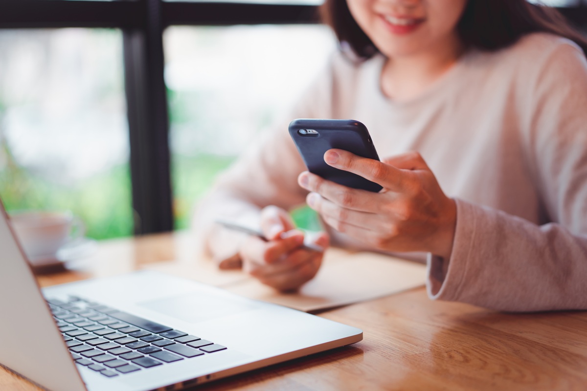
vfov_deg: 24.6
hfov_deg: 36.2
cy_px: 196
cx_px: 294
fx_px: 897
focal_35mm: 55
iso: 100
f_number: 1.8
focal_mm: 55
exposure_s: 1/125
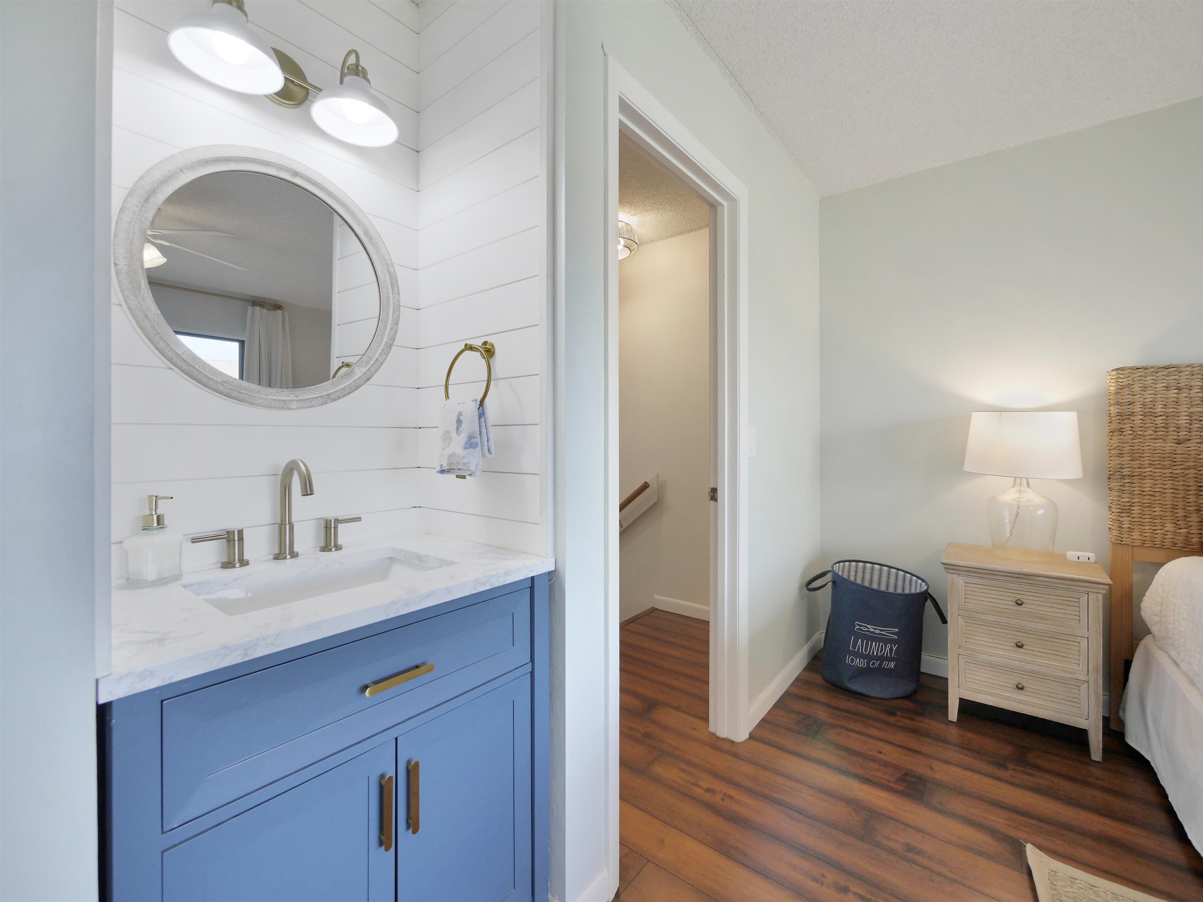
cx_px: 602
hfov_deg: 102.1
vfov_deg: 85.7
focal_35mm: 14
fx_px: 487
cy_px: 451
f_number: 4
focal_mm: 7
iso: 400
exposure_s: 1/40
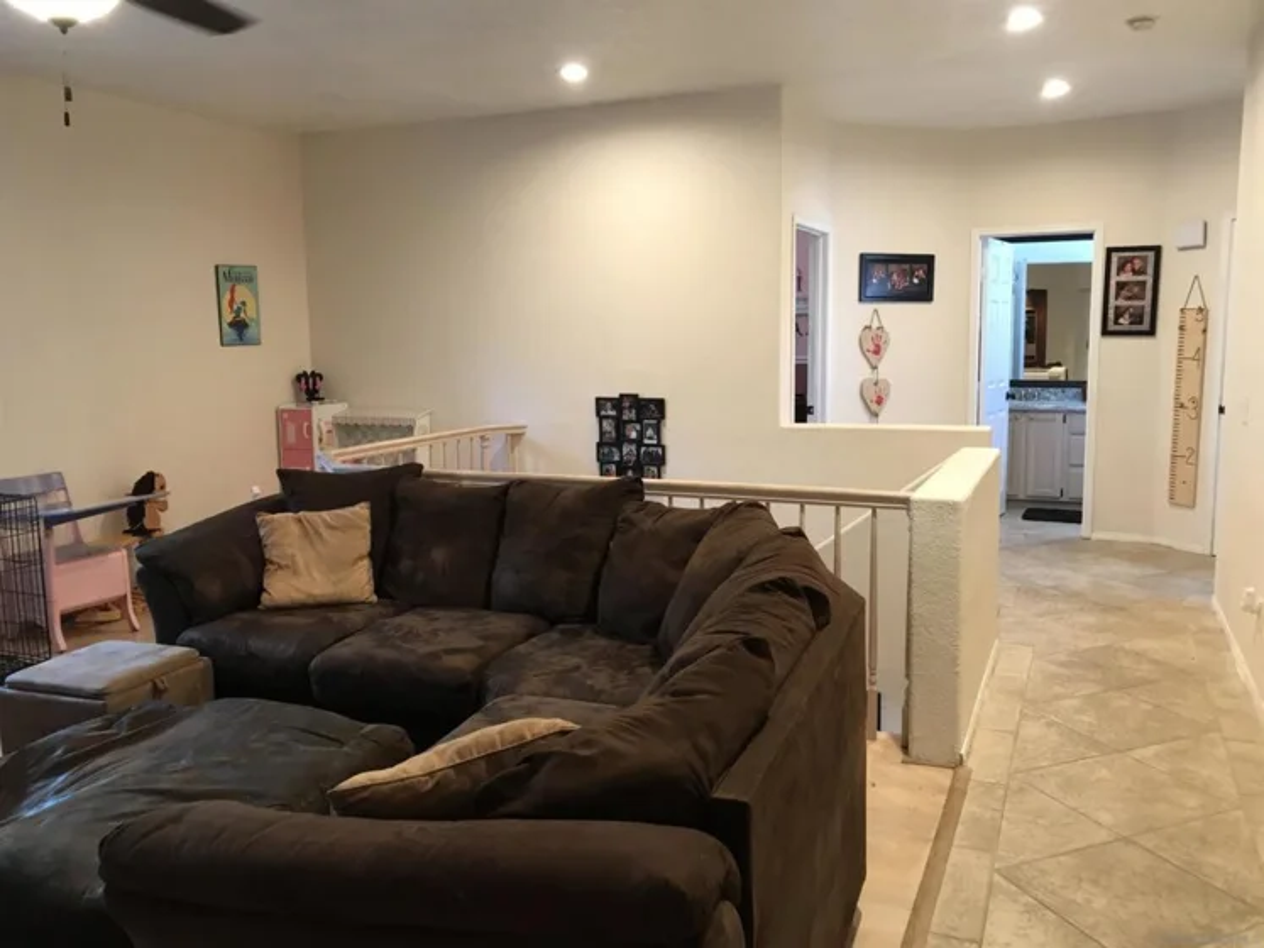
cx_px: 632
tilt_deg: -7.5
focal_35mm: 28
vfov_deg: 49.7
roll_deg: +1.3
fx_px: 1022
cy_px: 474
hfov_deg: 63.5
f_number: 1.8
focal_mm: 3.99
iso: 50
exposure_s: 1/15
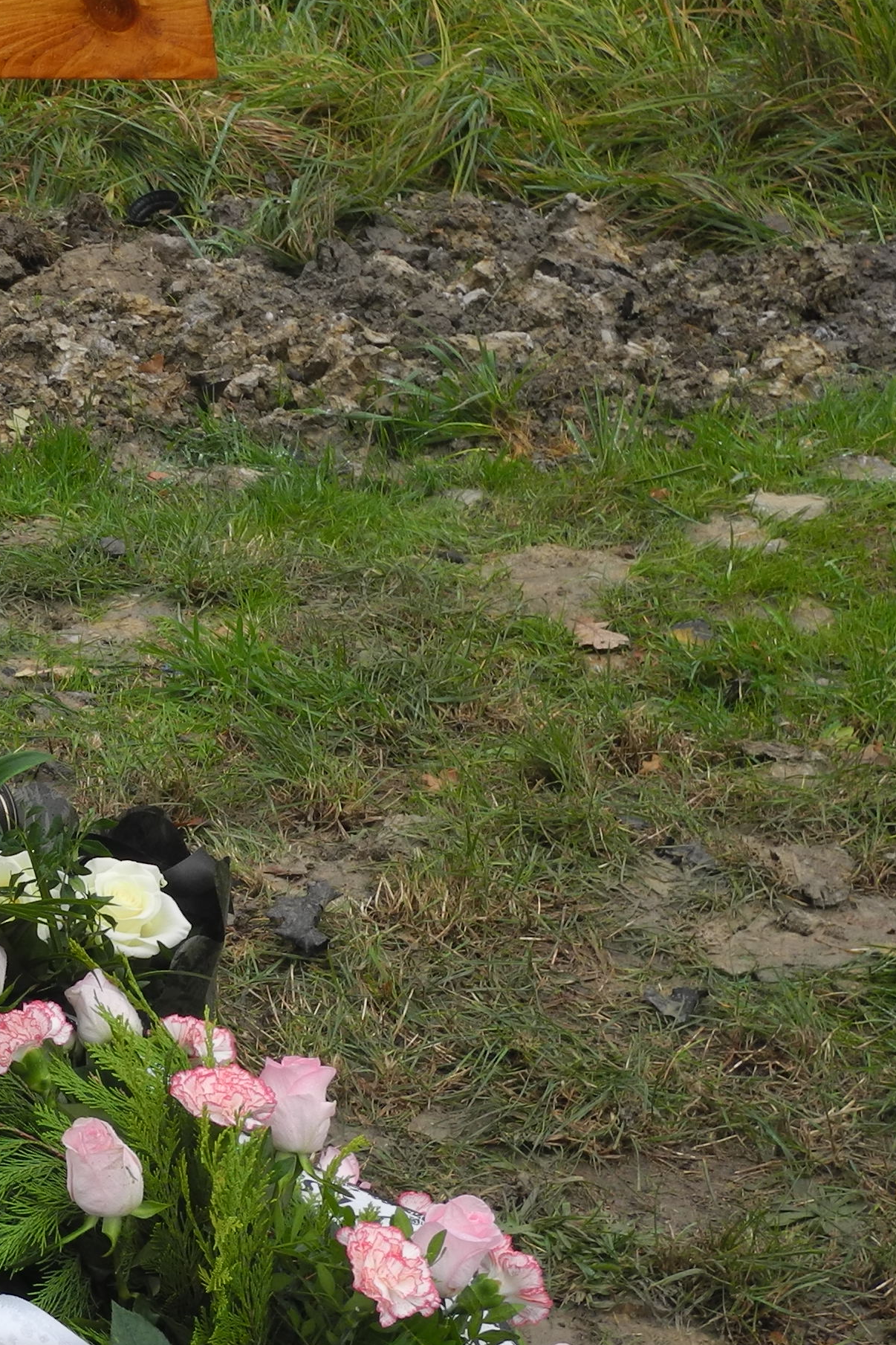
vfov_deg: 23.6
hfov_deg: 15.2
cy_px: 871
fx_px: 3210
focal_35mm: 86
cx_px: -261
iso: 100
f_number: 3.2
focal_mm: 8.8
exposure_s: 1/200
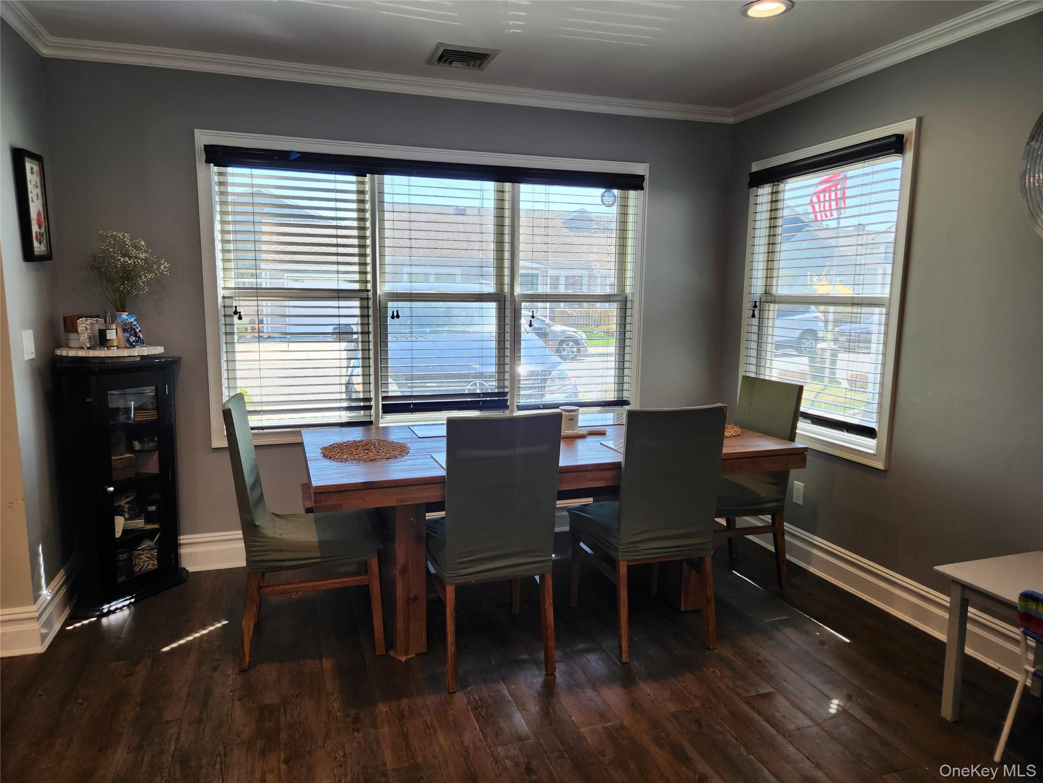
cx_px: 522
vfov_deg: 58.9
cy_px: 392
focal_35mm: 23
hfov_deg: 73.9
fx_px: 693
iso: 50
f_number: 1.8
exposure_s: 1/120
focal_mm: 5.4
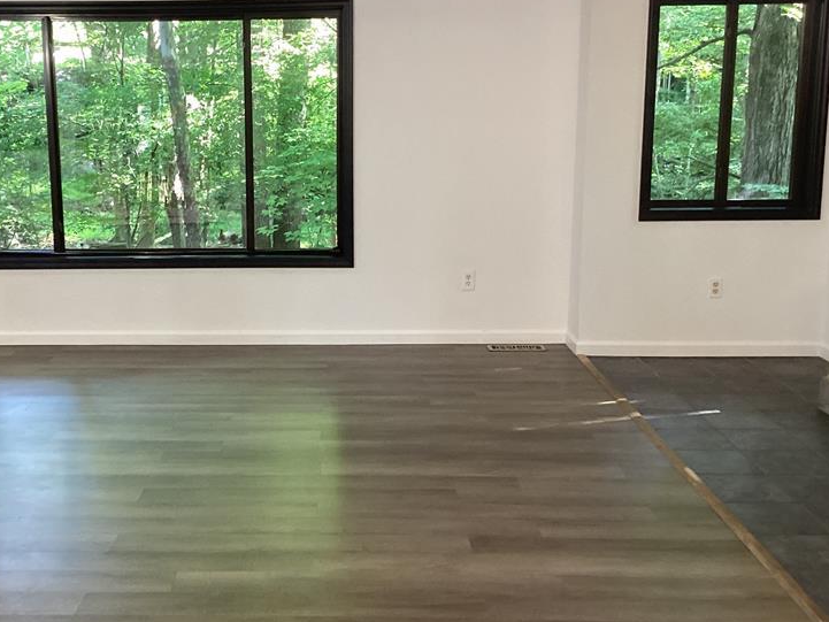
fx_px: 1054
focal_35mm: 44
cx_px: 301
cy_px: 302
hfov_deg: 42.6
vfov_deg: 32.9
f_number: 2.4
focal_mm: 3.3
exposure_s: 1/50
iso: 250
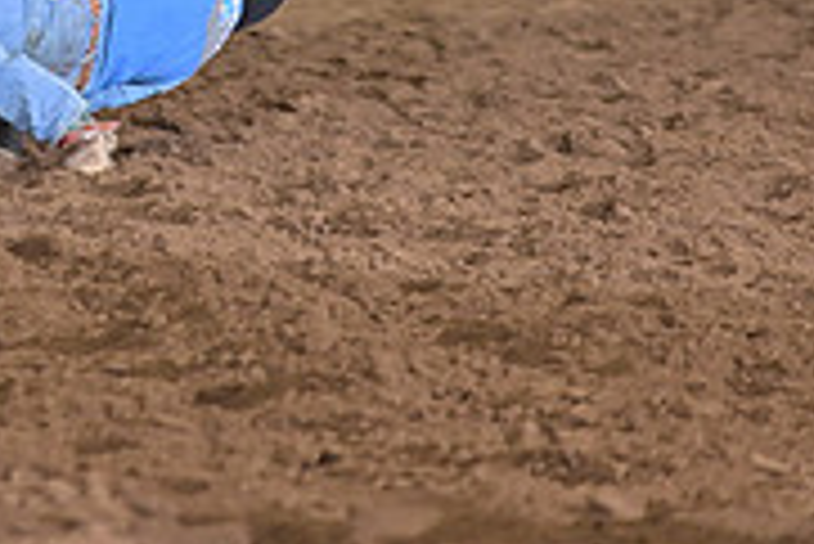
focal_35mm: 640
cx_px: -13
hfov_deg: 3.2
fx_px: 14482
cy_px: -259
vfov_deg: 2.1
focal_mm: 200
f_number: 3.2
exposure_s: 1/200
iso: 1250
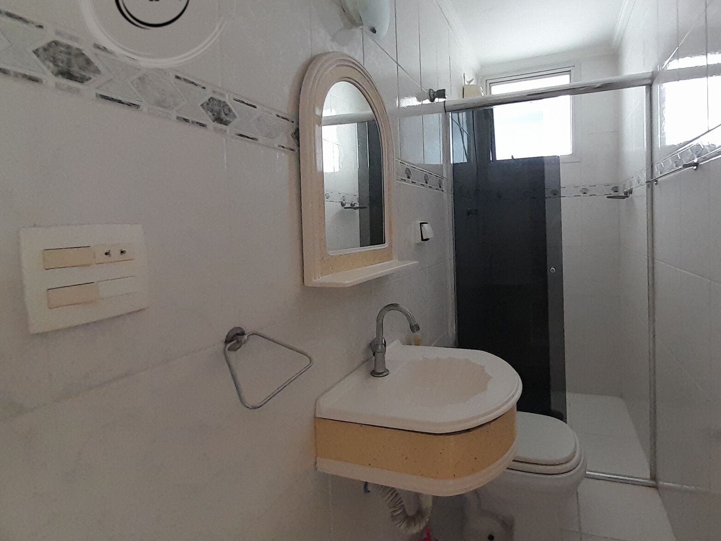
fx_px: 333
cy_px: 237
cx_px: 436
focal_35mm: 16
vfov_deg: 77.8
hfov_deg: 93.2
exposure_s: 1/40
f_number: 2.2
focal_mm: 1.13
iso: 160
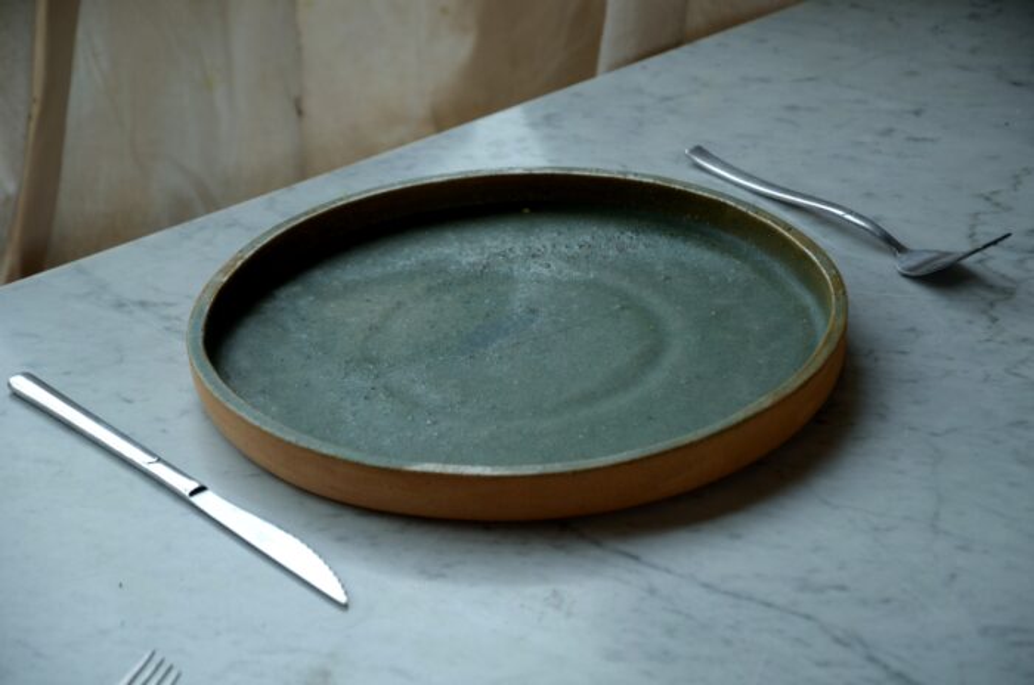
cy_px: 342
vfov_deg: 8.7
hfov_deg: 13.1
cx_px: 517
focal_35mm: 158
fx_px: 4515
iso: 200
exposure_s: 1/125
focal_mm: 105
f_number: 5.6
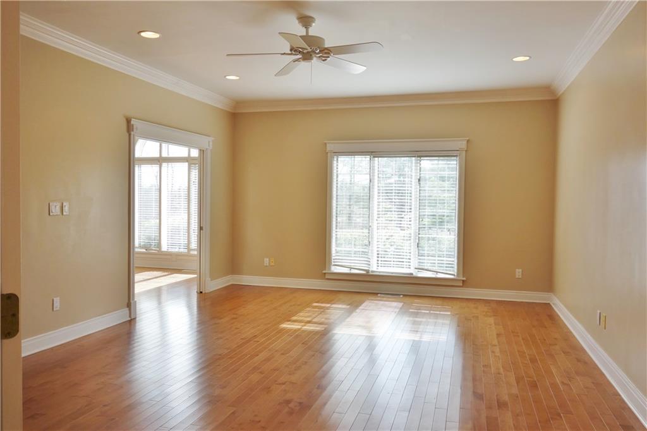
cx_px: 324
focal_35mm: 28
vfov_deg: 46.4
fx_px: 503
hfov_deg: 65.5
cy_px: 216
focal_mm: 10.4
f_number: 4.5
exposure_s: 1/100
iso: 125
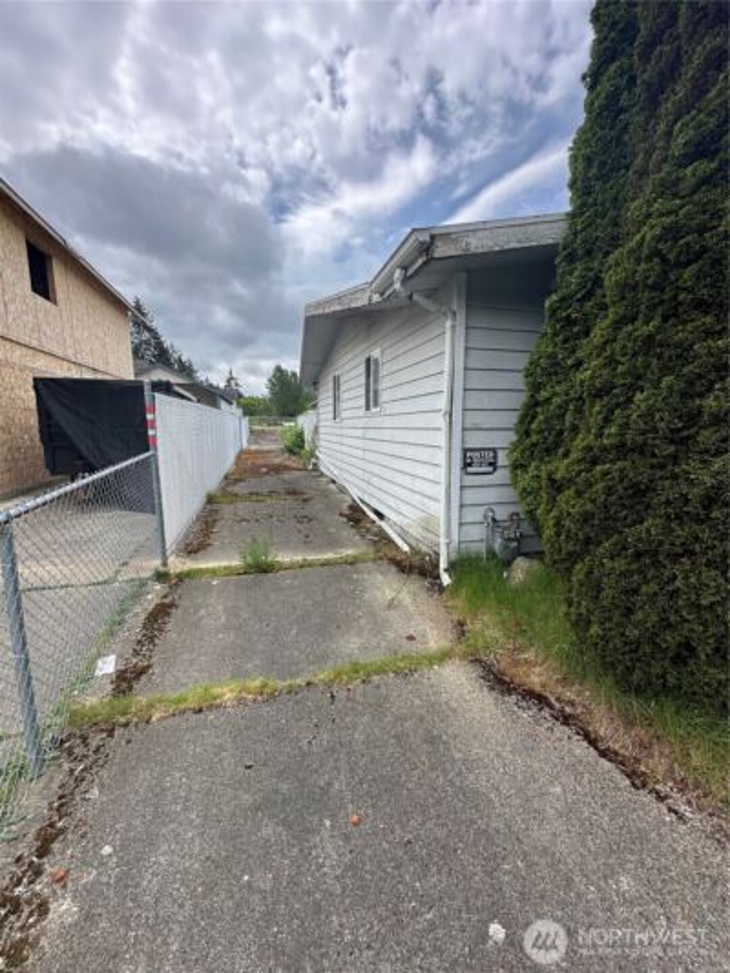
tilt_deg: -4.5
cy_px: 486
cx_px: 365
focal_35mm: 14
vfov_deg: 102.1
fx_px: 393
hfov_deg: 85.7
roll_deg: +2.2
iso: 40
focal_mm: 2.22
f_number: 2.2
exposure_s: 1/1221
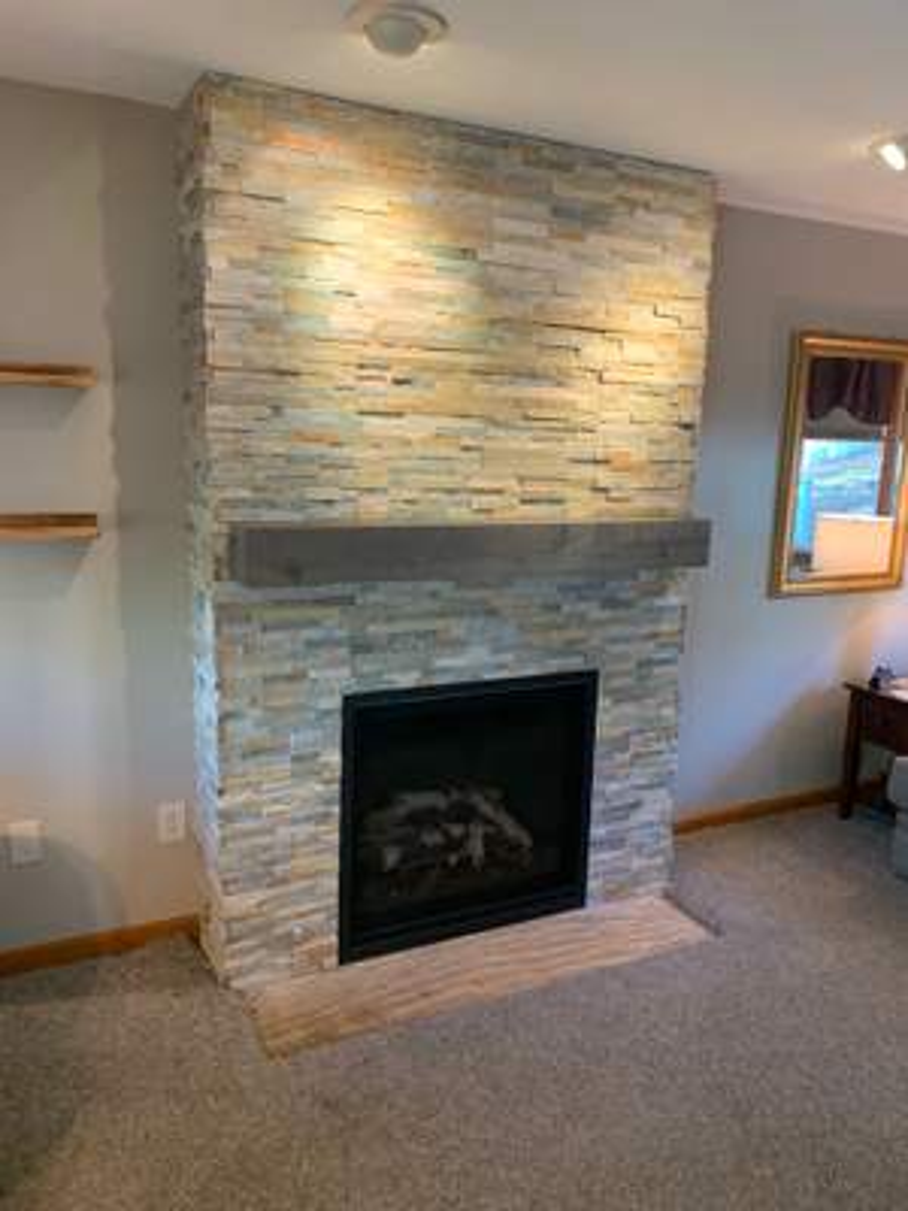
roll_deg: -3.0
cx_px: 454
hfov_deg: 53.1
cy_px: 606
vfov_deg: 67.3
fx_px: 909
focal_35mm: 26
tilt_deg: -10.6
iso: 160
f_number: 1.8
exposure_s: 1/60
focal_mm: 4.25
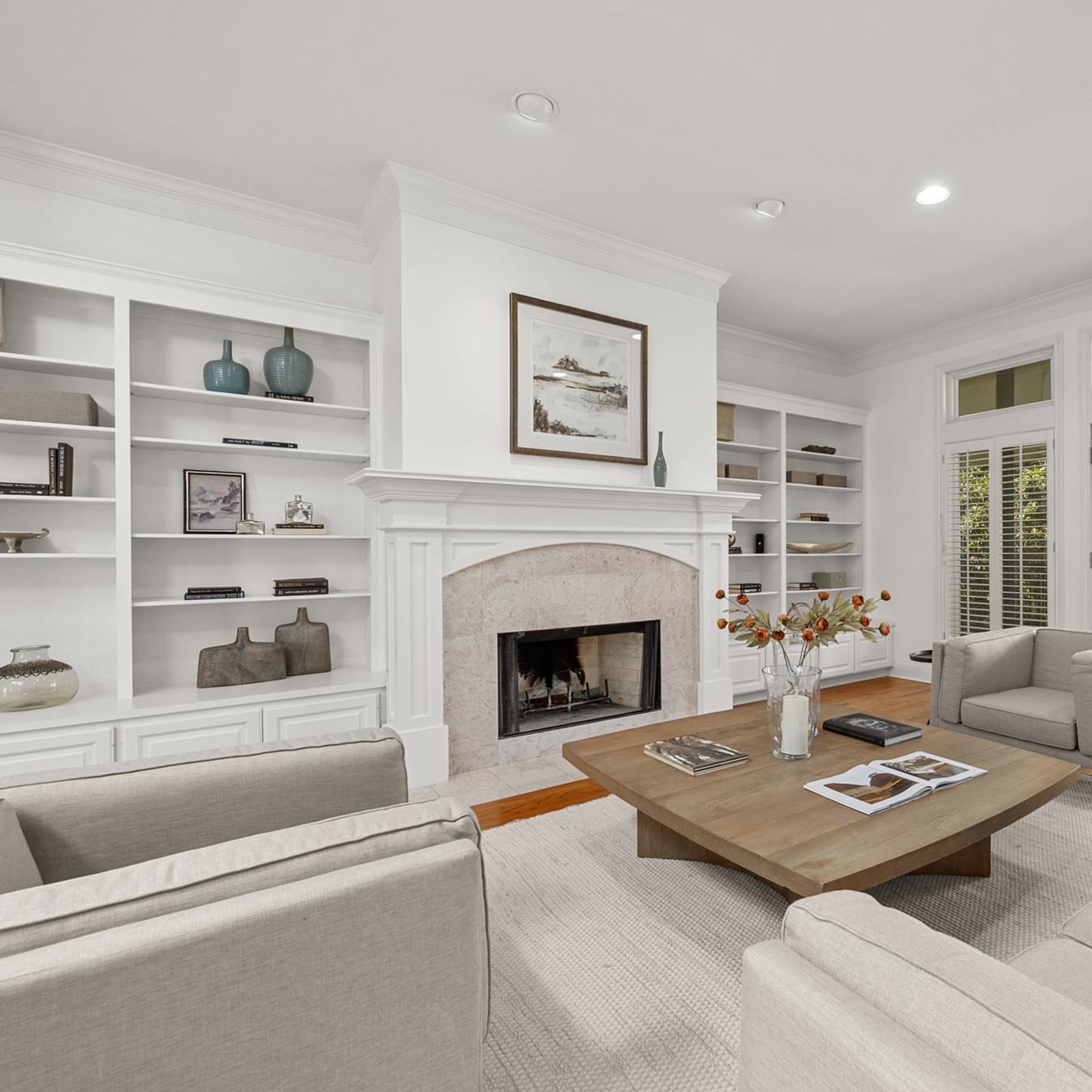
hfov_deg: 78.7
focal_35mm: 18
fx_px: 642
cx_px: 705
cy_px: 548
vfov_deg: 80.7
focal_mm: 14
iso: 800
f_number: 8
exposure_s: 1/15
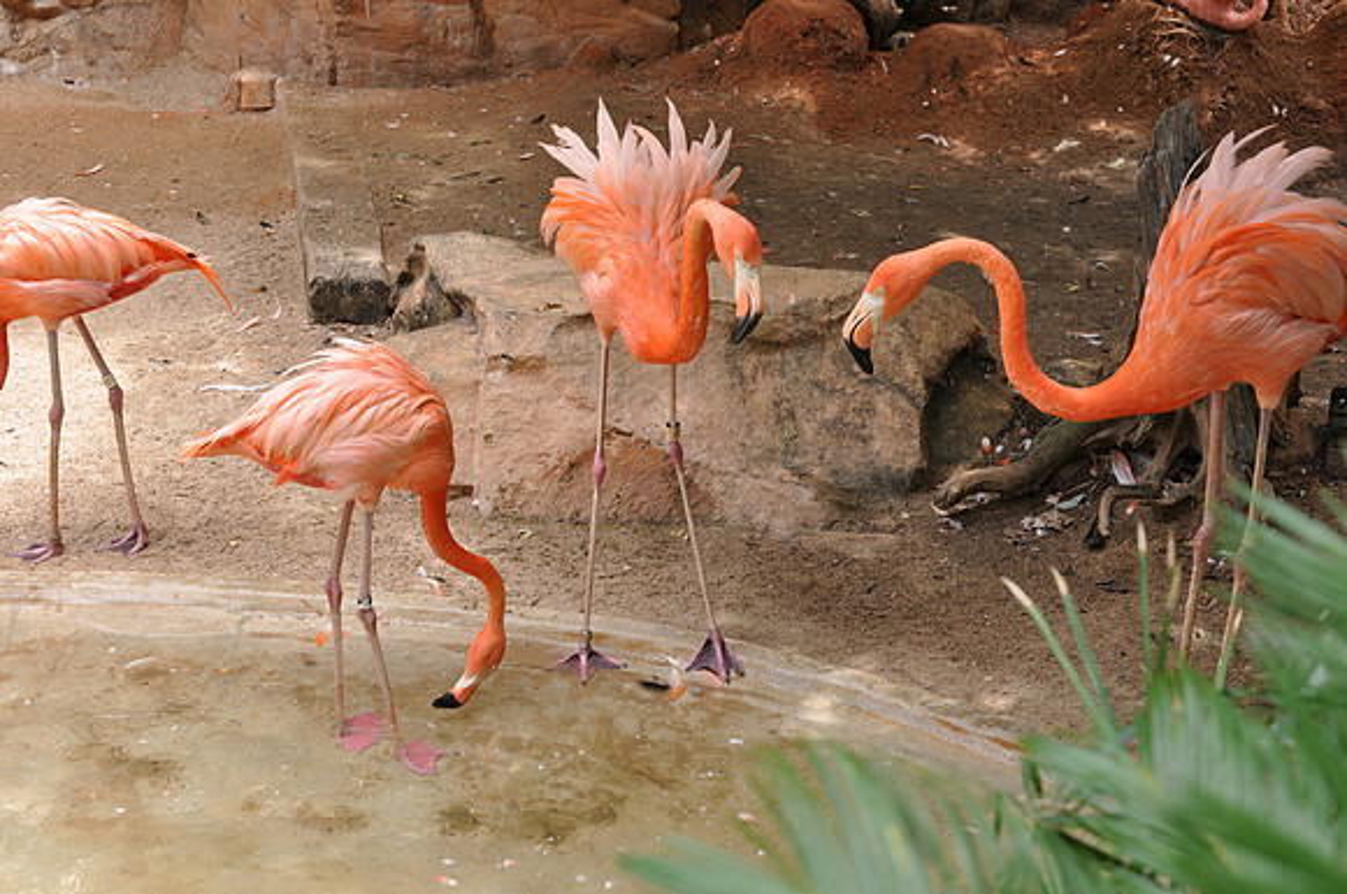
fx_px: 2242
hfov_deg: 33.4
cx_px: 674
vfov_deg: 22.6
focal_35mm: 60
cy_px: 447
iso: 200
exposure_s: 1/160
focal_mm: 40
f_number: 6.3
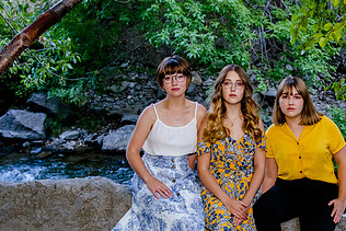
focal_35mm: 67
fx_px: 644
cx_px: 236
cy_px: 166
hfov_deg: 29.8
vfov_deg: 20.2
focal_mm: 32
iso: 1600
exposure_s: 1/250
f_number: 4
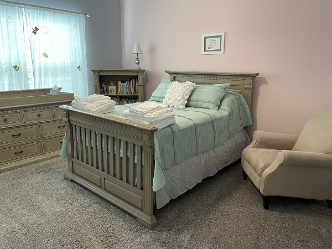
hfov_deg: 67.3
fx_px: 249
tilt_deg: -13.0
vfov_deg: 53.1
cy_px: 124
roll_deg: -0.6
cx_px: 166
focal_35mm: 26
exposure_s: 1/60
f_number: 1.6
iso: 125
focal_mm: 4.2
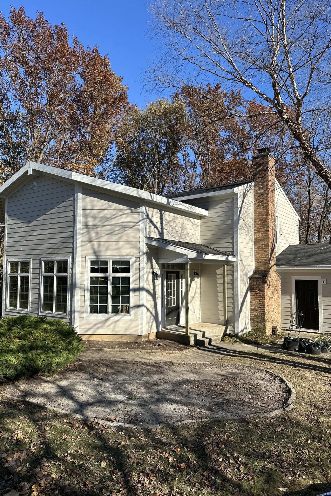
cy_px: 248
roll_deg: -0.6
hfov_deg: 51.3
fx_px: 345
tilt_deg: +4.9
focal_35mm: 25
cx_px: 157
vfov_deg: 71.5
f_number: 1.78
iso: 80
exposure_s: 1/3247
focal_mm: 6.86
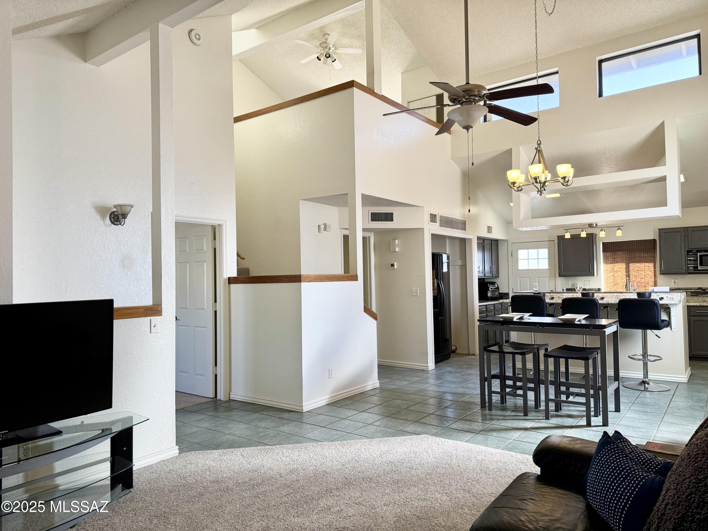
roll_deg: +0.9
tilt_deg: +0.6
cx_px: 354
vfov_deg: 56.8
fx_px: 491
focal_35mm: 24
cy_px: 266
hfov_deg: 71.6
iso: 200
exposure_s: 1/120
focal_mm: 6.76
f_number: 1.78
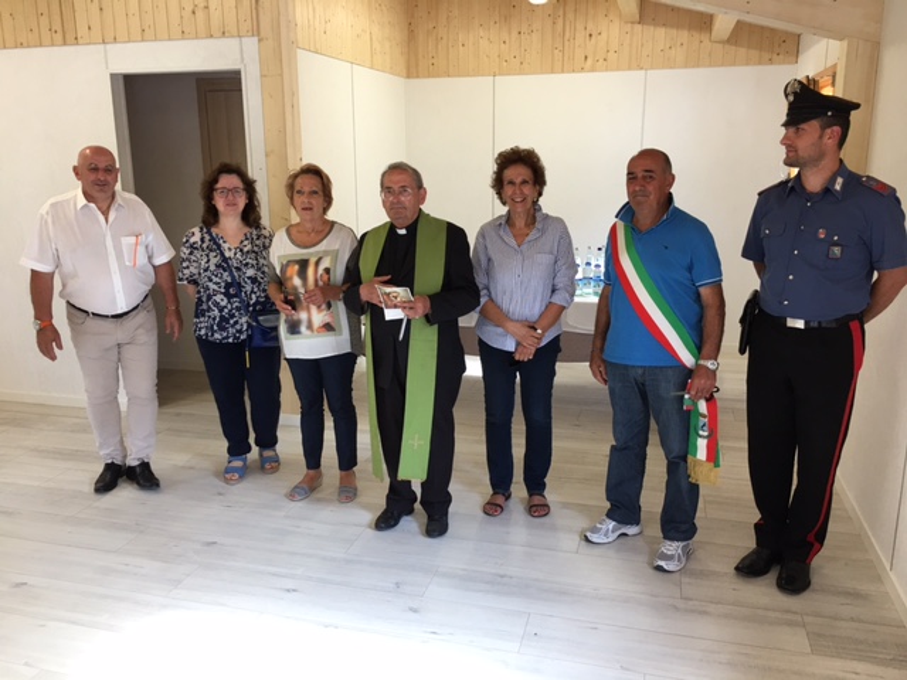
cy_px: 340
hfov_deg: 61.7
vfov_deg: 48.2
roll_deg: +0.5
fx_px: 760
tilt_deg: -12.8
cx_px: 454
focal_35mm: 29
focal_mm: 4.15
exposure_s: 1/33
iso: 40
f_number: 2.2
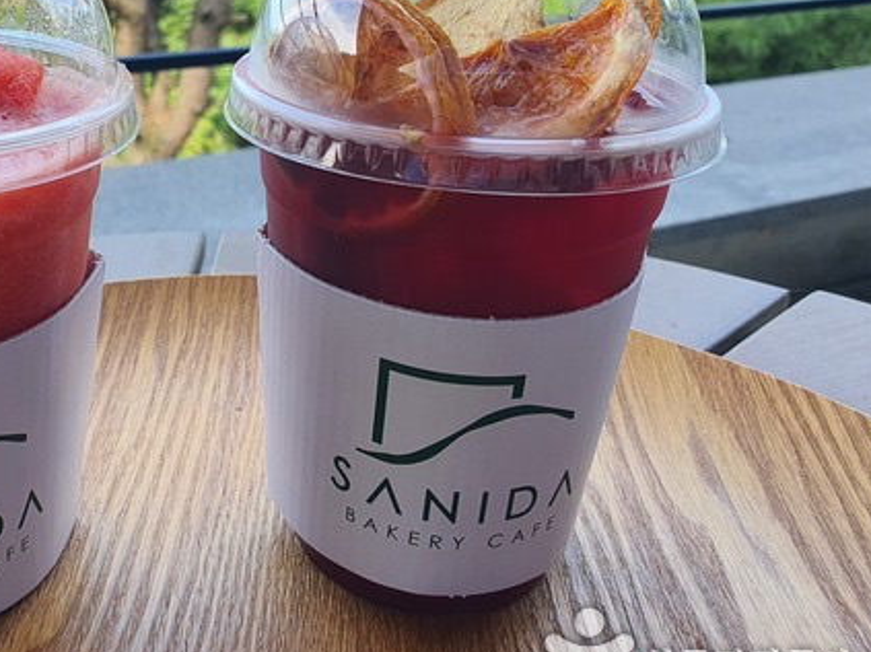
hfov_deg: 41.8
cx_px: 165
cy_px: 201
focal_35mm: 43
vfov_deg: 33.2
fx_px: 1082
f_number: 2.4
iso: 50
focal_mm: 4.3
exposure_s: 1/219
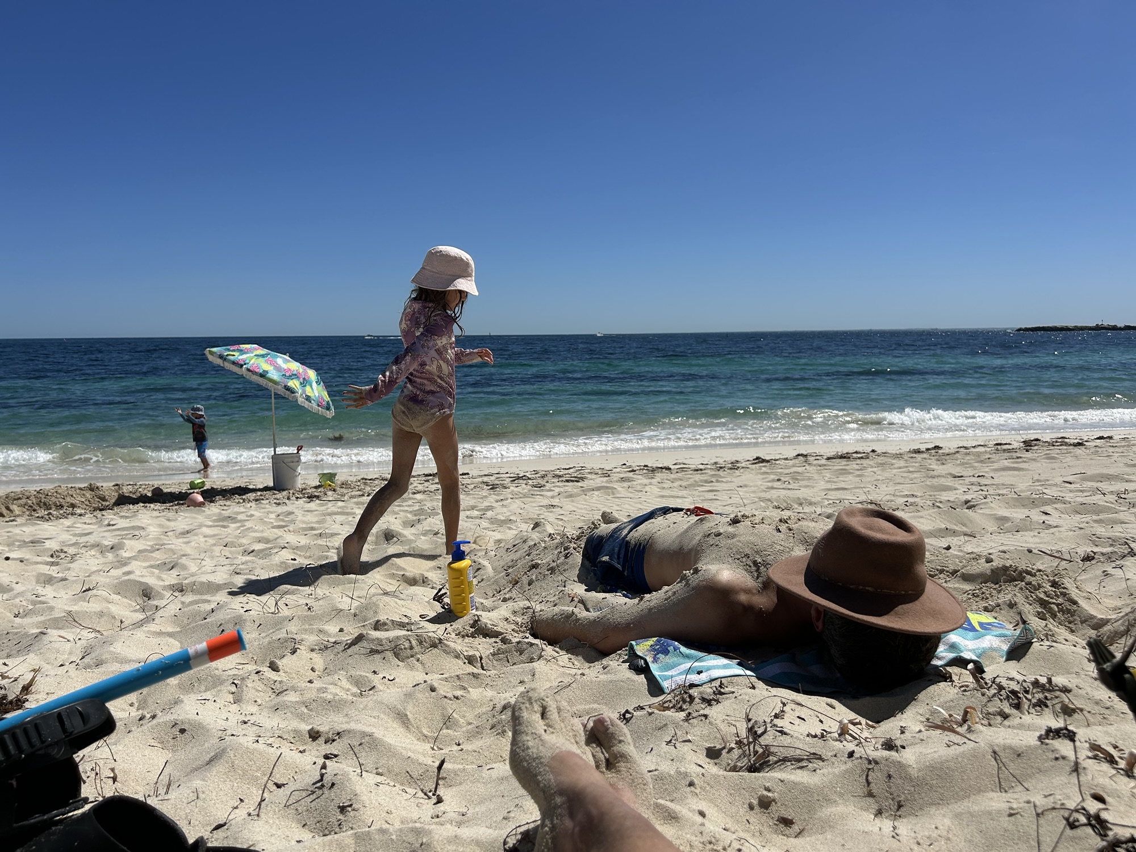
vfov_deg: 53.1
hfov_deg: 67.3
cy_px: 426
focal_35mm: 26
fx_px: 853
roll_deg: +0.7
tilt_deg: -6.3
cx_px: 568
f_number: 1.5
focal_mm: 5.7
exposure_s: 1/11364
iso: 50
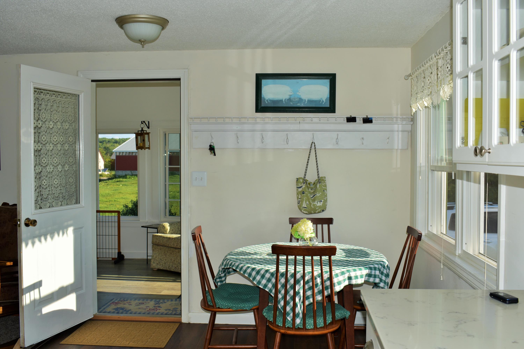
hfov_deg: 53.1
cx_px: 262
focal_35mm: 36
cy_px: 174
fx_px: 524
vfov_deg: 36.9
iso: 100
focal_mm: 24
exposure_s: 1/200
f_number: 6.3
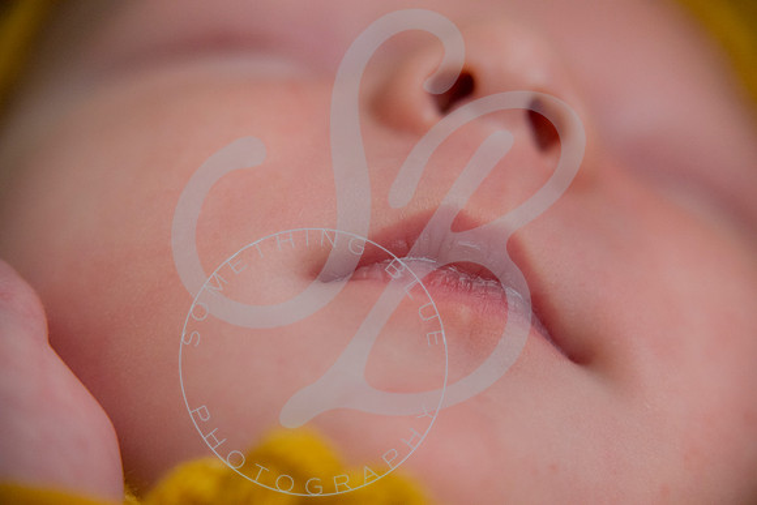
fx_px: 1998
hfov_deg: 21.5
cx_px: 378
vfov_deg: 14.4
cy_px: 252
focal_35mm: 95
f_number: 5.6
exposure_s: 1/200
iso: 4000
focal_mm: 95
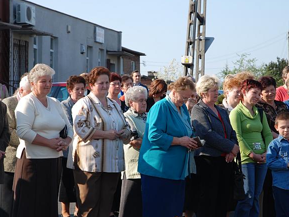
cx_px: 149
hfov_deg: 15.9
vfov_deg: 11.9
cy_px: 112
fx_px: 1035
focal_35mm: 124
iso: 100
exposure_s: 1/200
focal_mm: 62
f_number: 5.6
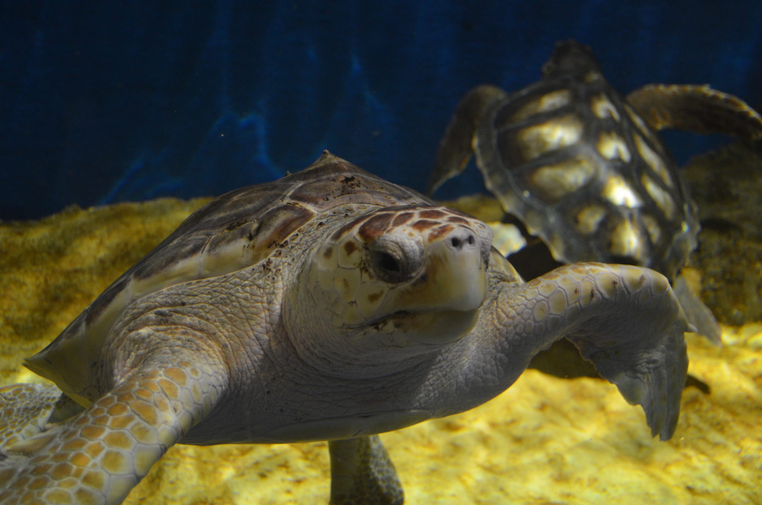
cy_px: 252
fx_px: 950
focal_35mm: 45
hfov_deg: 43.7
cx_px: 381
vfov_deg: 29.7
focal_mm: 30
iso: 1600
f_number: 4.2
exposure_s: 1/250
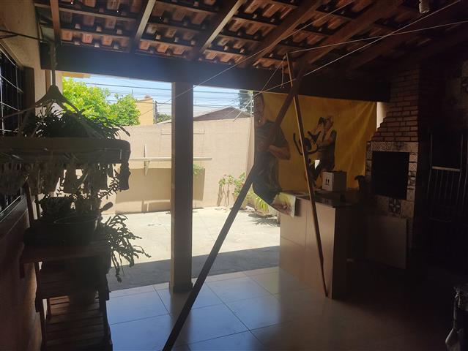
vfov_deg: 53.1
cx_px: 234
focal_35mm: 26
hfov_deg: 67.3
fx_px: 352
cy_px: 176
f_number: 1.79
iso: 100
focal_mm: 4.74
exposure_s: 1/445
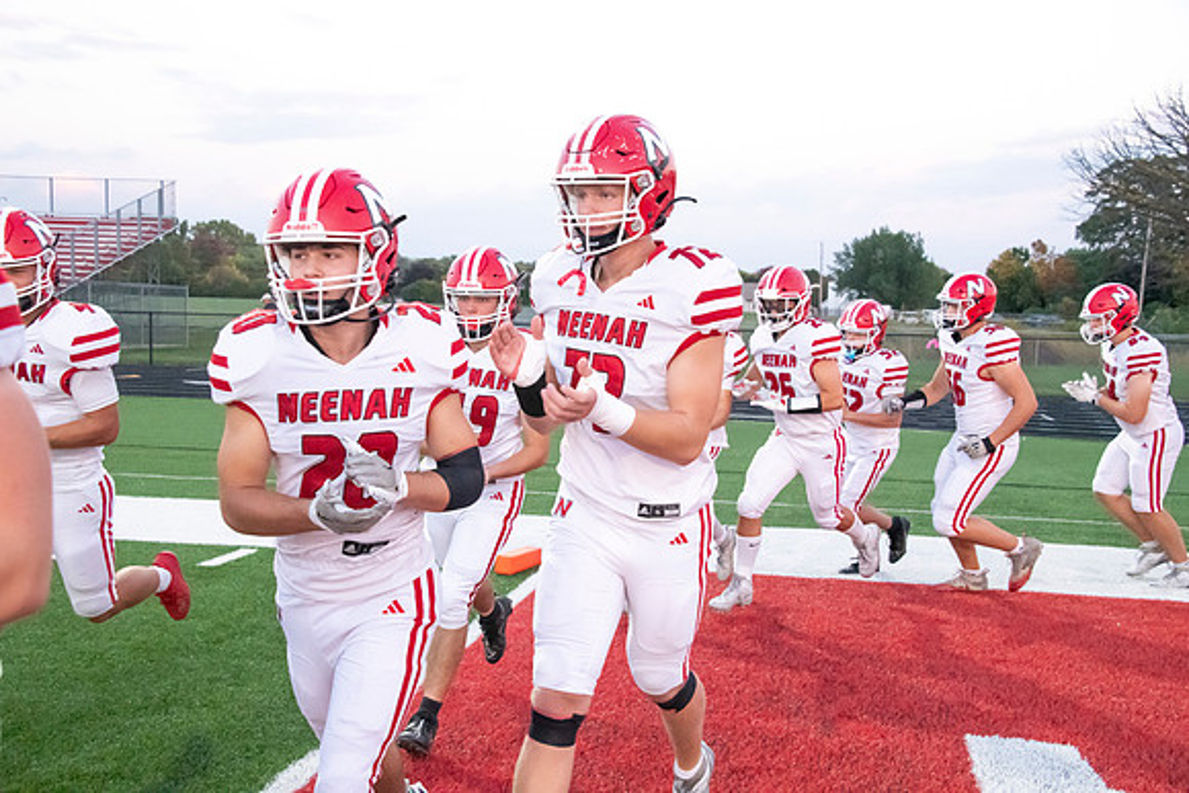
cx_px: 594
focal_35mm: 44
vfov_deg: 30.5
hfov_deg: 44.5
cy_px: 396
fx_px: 1453
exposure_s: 1/800
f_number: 7.1
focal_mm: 44
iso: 10000
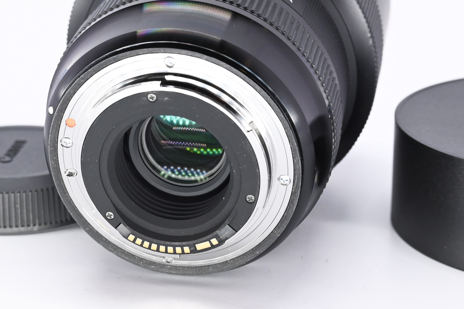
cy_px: 140
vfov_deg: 12.5
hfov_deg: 18.6
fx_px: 1418
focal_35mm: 110
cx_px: 210
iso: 500
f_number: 9
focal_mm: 54
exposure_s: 1/125
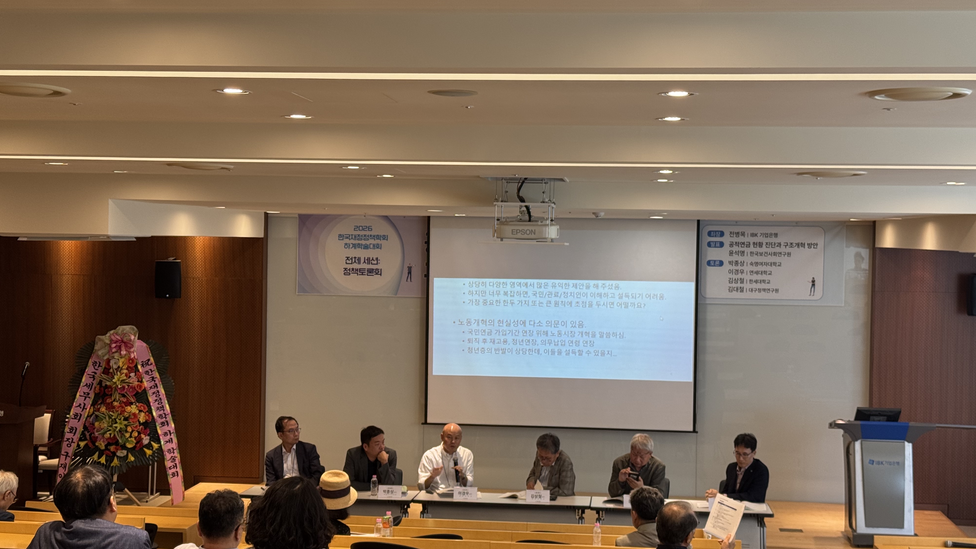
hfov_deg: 39.2
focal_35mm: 53
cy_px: 270
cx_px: 485
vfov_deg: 22.6
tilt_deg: -1.6
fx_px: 1372
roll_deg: -0.9
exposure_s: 1/60
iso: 64
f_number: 1.78
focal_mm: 6.76
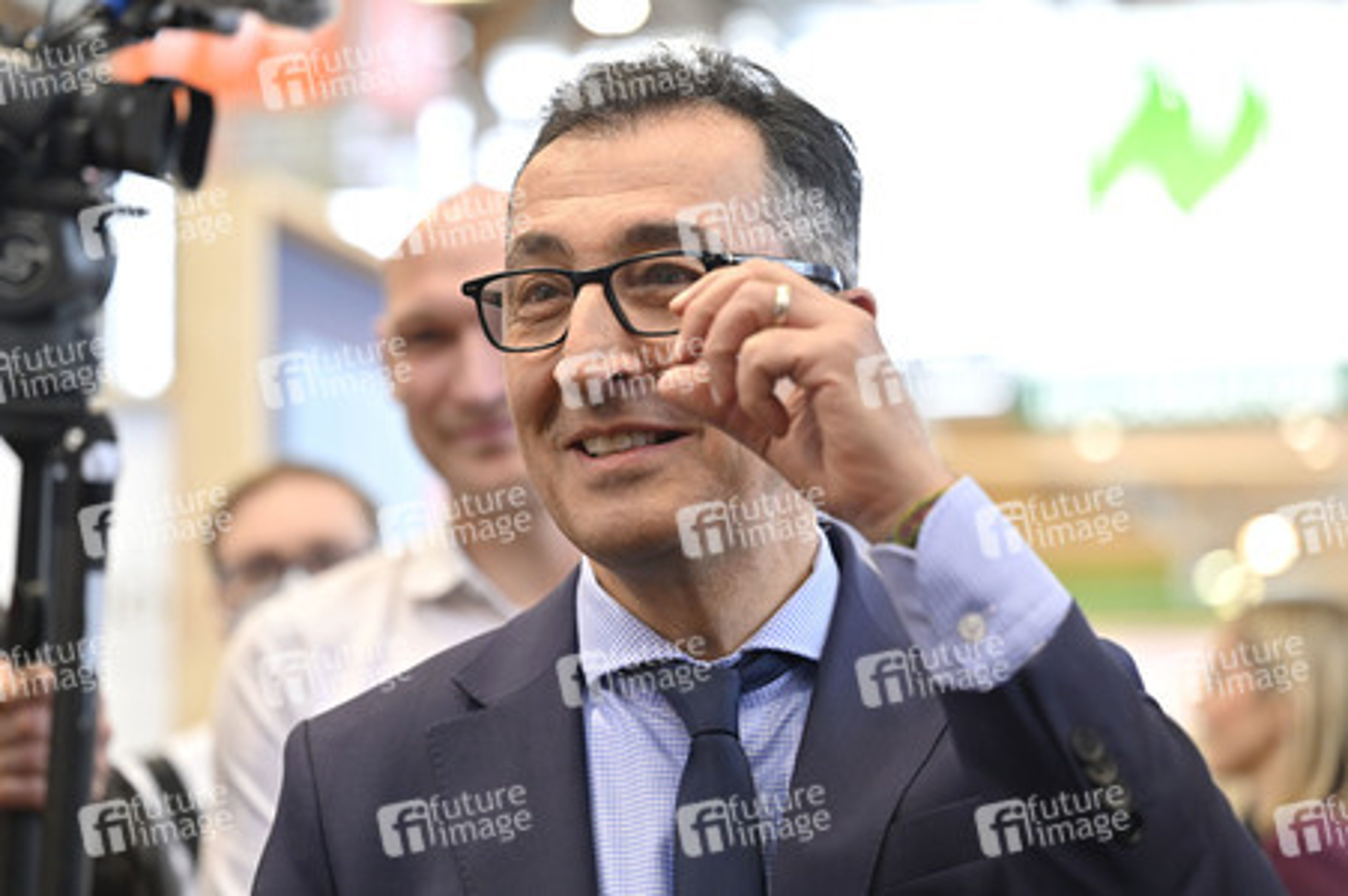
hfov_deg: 23.9
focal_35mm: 85
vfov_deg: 16.0
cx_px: 674
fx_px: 3180
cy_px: 448
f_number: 2.8
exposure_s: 1/500
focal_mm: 85
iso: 1600
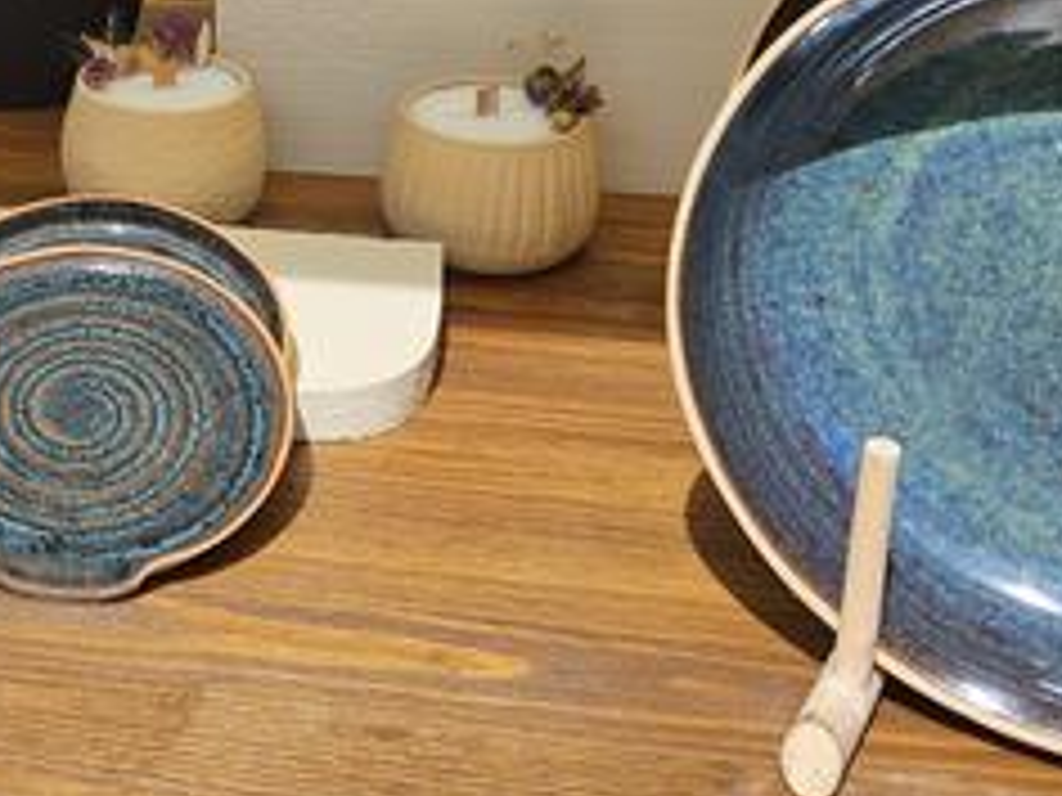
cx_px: -135
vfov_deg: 18.3
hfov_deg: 23.3
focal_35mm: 78
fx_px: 2393
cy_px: -40
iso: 25
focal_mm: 5.4
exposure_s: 1/1978
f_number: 1.8
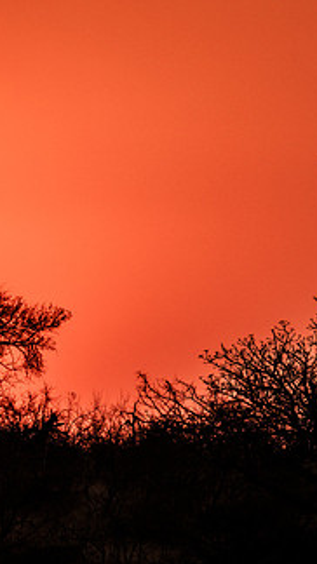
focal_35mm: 975
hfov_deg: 1.2
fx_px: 14585
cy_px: 407
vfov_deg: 2.2
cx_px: -12
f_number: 5.6
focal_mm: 400
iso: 200
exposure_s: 1/500
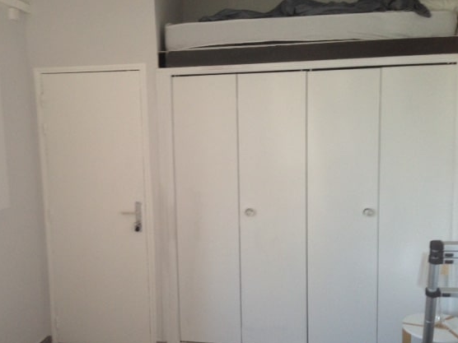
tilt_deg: -5.7
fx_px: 503
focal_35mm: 38
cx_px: 195
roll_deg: +1.5
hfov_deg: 48.8
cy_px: 183
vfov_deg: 37.7
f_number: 2.4
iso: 125
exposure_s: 1/20
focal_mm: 4.12
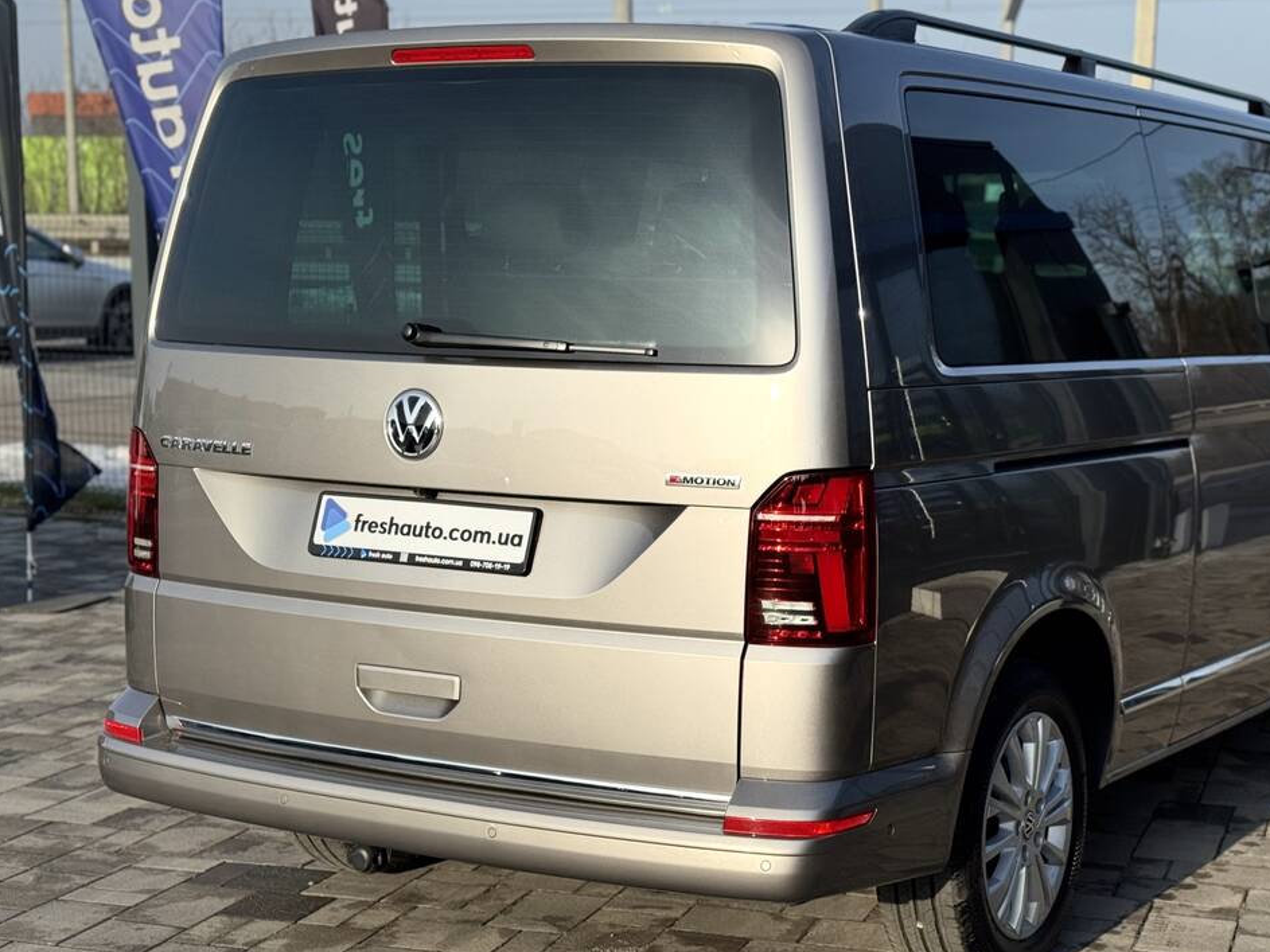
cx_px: 782
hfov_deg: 31.6
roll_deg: -0.4
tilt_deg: -7.7
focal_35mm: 61
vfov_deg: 24.0
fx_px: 2238
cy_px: 493
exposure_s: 1/6410
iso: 64
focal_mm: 6.76
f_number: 1.78
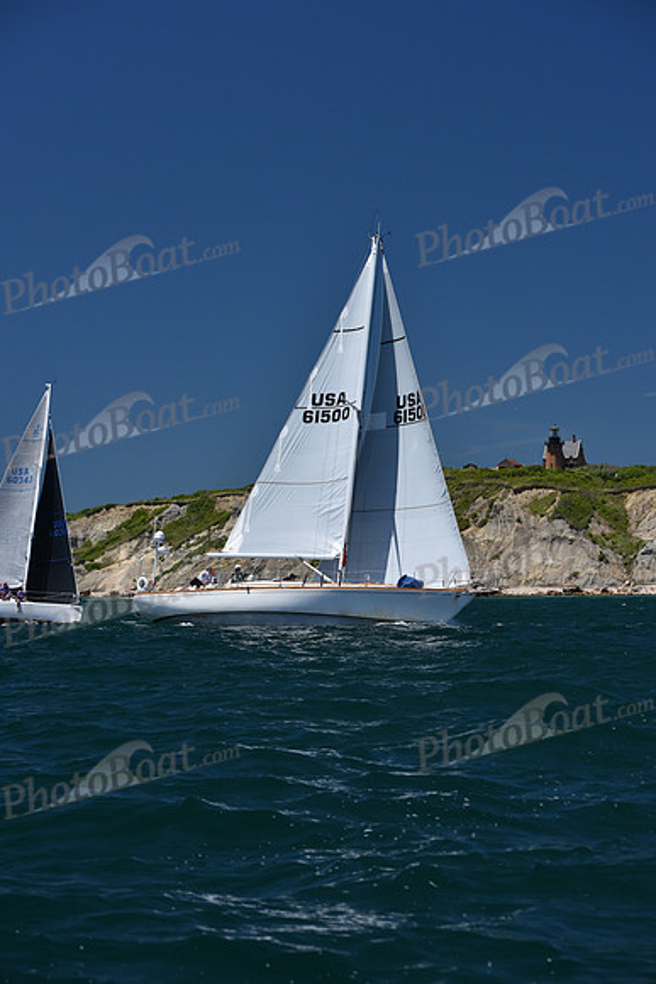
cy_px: 492
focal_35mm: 86
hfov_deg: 15.9
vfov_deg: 23.6
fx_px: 2349
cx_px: 328
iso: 250
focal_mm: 86
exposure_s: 1/800
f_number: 6.3
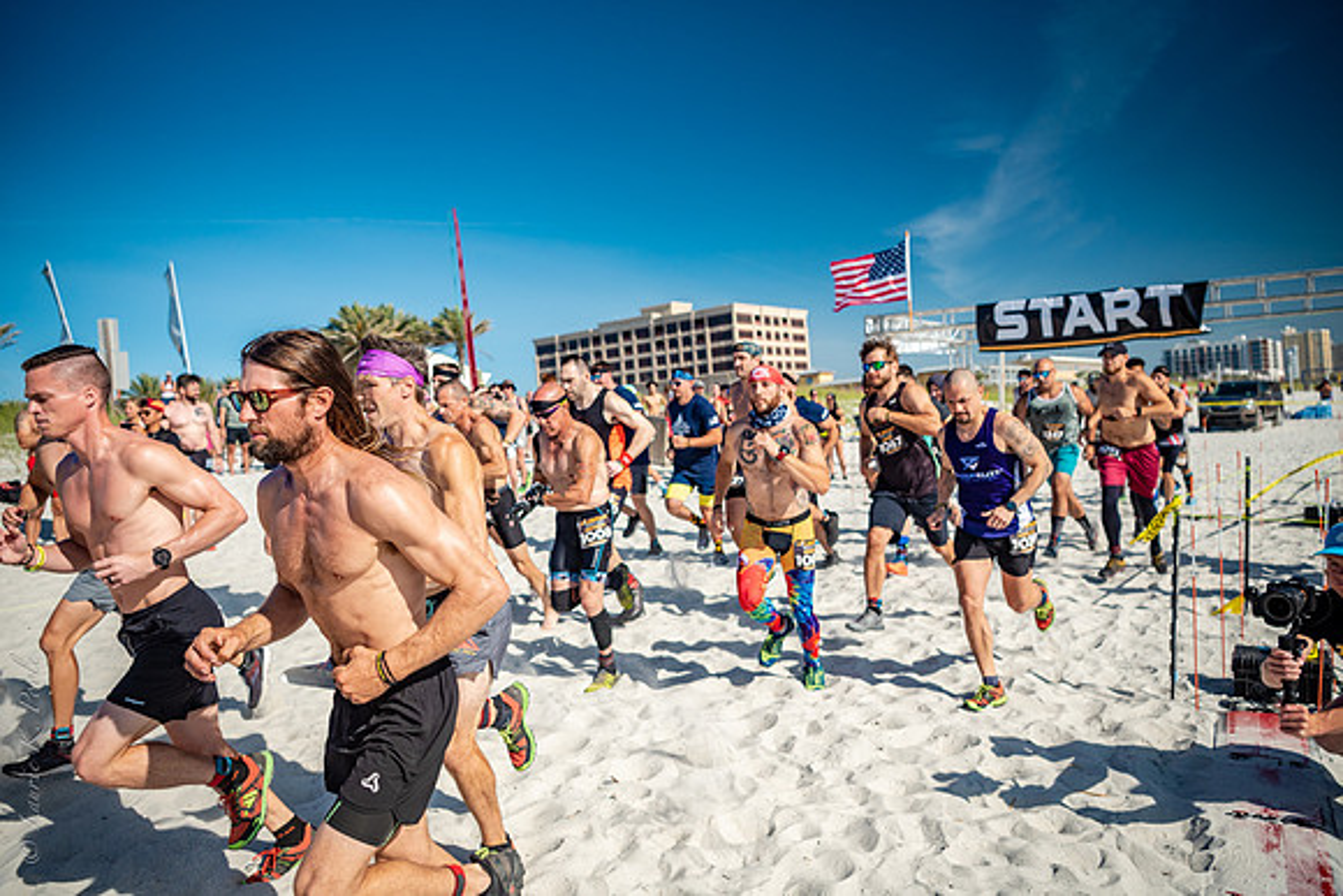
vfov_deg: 47.3
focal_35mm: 27
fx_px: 1023
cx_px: 672
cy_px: 448
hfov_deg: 66.6
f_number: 2.8
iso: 400
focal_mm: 27
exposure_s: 1/4000
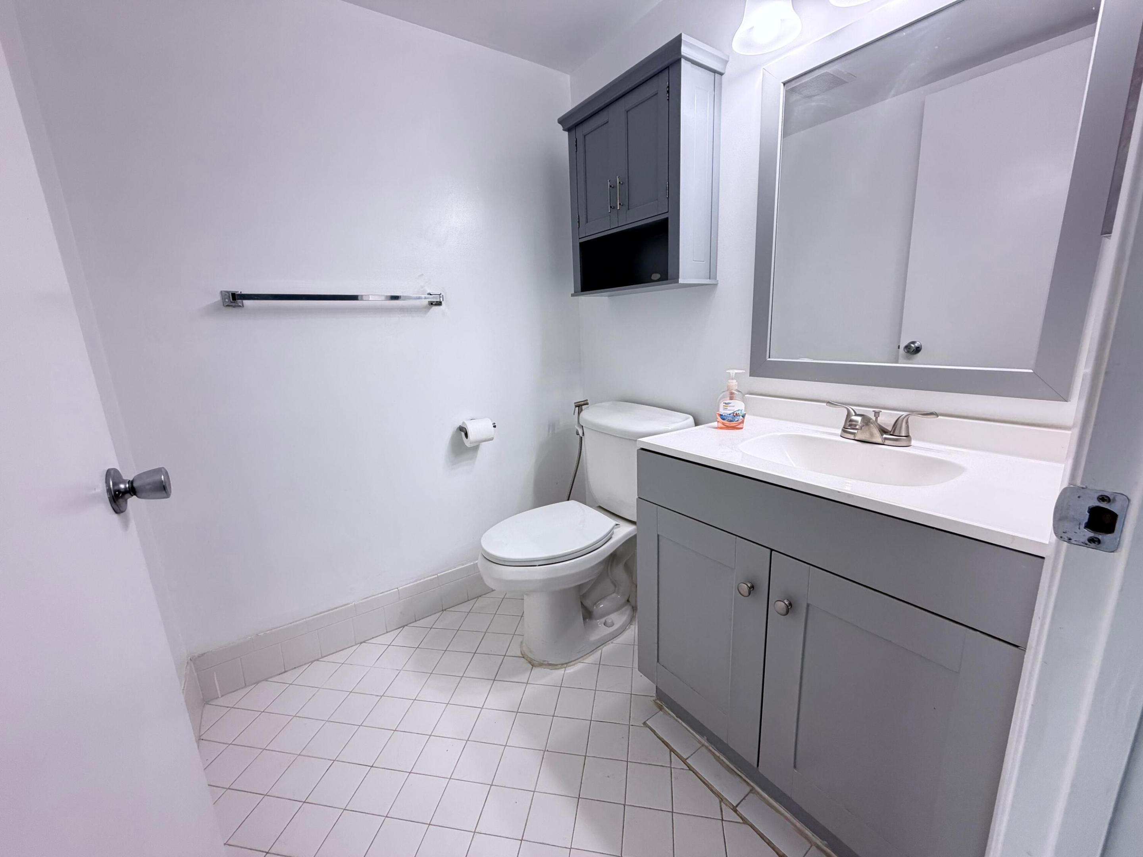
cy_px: 428
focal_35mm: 14
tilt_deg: -12.5
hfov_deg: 102.1
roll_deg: +3.1
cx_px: 572
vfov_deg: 85.7
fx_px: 462
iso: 250
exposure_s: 1/120
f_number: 2.2
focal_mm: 2.22
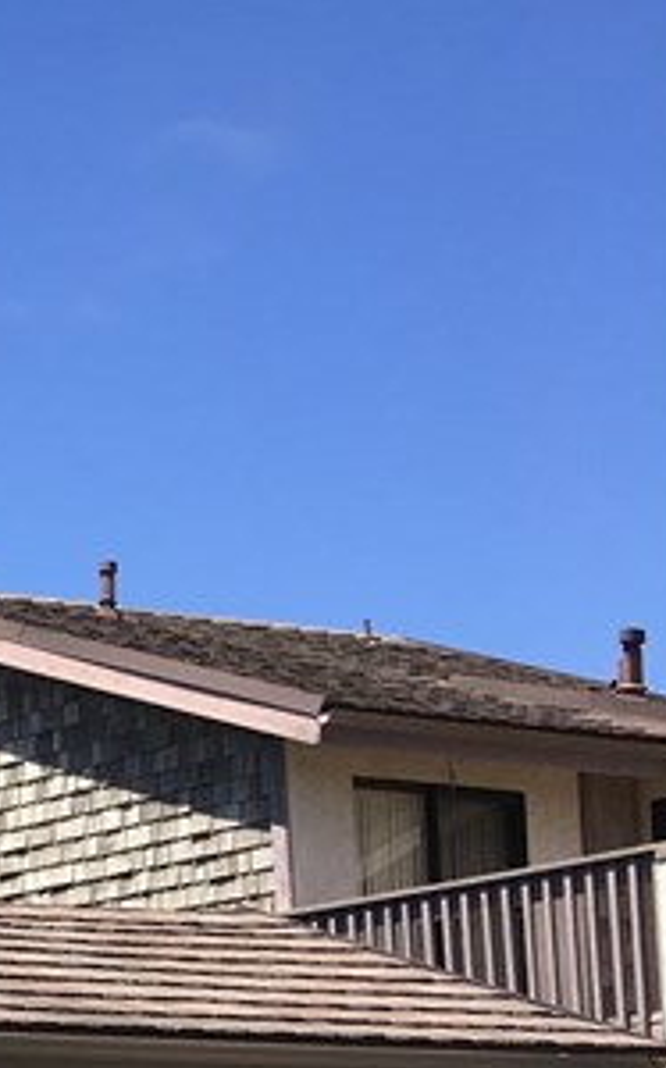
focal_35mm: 105
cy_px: 1161
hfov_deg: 10.1
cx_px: -1133
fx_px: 3055
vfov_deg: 19.1
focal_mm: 4.15
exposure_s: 1/1374
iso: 25
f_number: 2.2
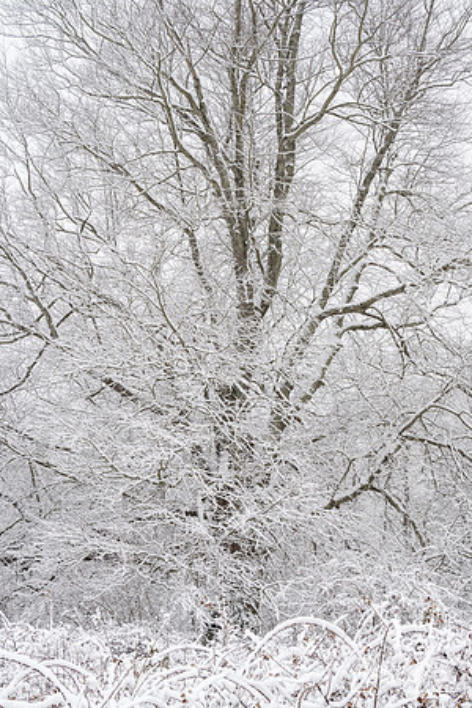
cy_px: 354
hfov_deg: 18.2
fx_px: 1475
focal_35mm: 75
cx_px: 236
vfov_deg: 27.0
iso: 320
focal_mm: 50
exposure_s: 1/80
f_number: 10
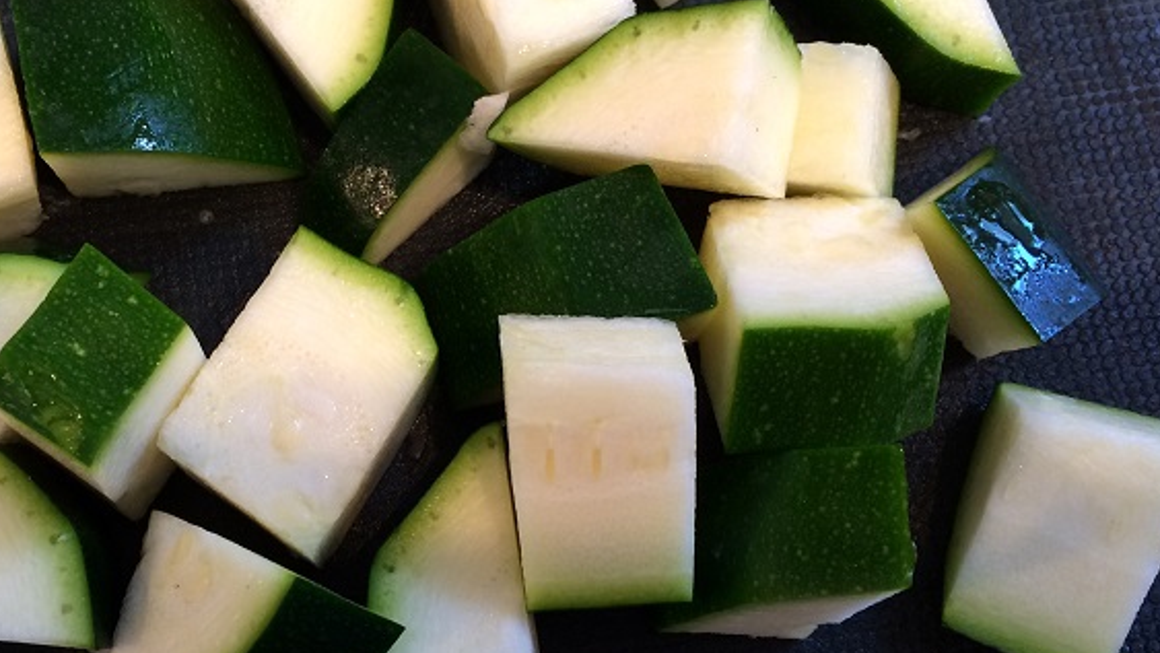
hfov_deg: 45.8
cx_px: 399
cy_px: 330
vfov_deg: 27.1
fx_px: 1354
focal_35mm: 44
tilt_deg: -75.7
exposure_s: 1/30
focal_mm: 4.15
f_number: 2.2
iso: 100
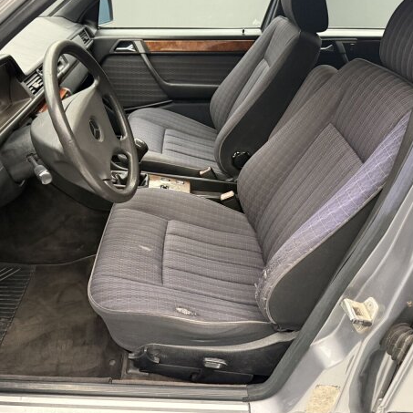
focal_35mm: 30
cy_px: 200
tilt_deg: -31.0
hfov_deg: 53.8
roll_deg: -2.3
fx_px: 405
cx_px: 175
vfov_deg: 54.0
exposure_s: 1/48
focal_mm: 6.76
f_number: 1.78
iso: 800
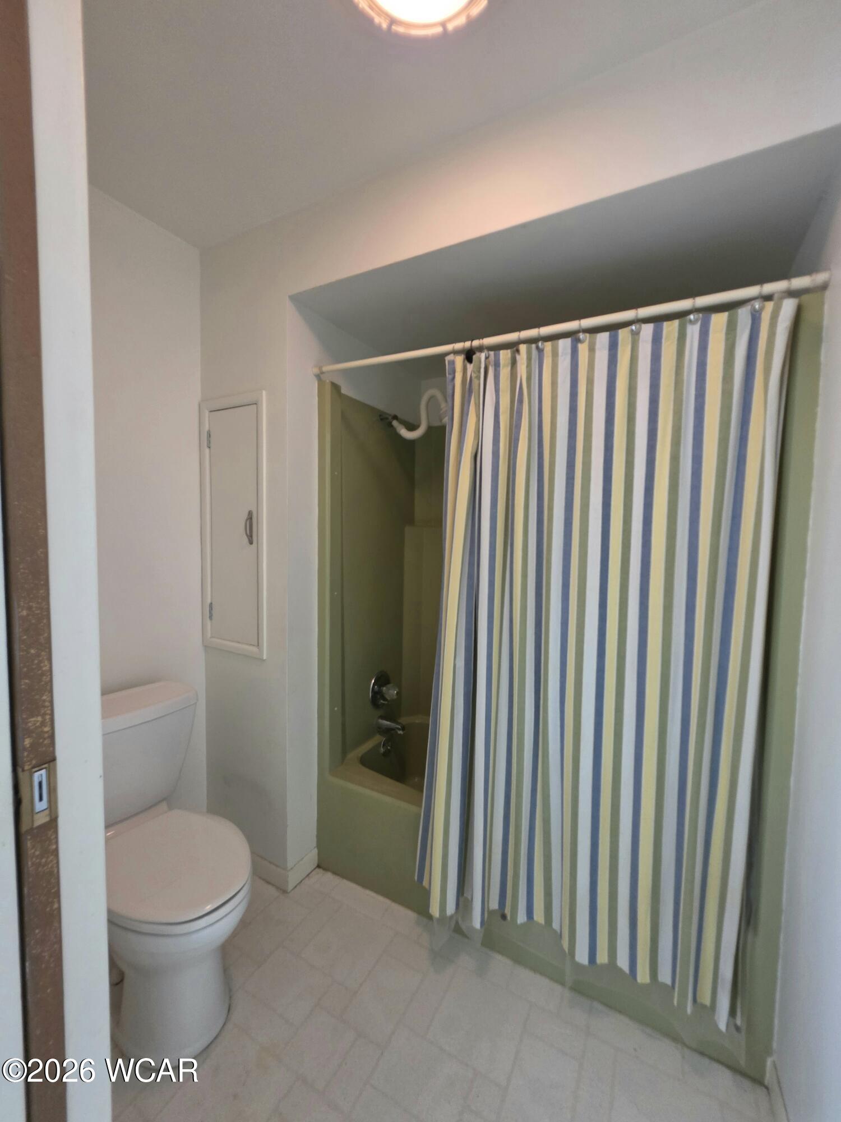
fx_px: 421
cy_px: 561
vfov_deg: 106.2
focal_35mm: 13
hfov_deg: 89.9
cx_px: 420
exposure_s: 1/60.2
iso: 320
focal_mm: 2.2
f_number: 1.9
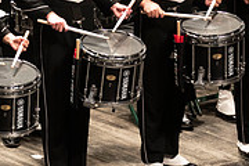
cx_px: 33
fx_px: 4454
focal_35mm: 644
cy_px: -98
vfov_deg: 2.1
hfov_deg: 3.2
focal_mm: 200
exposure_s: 1/500
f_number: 2.8
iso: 2500
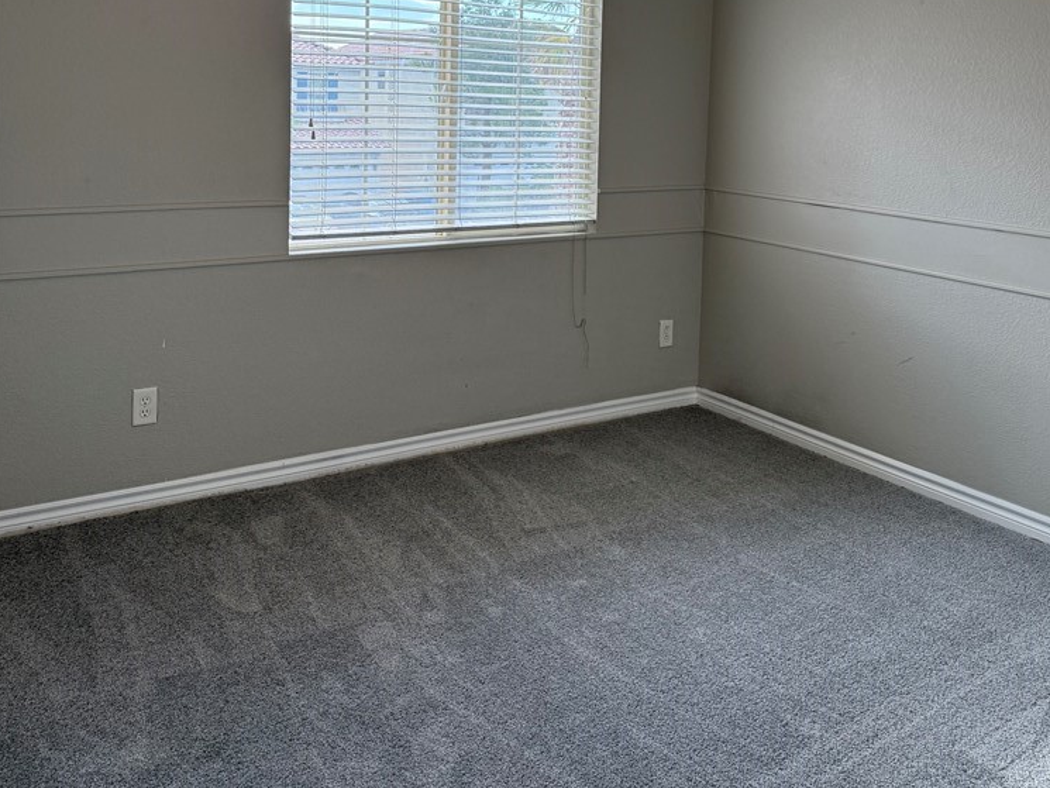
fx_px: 1001
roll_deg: -1.2
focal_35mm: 33
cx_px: 534
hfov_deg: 55.3
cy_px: 162
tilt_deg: -2.6
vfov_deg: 41.2
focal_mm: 6.76
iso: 160
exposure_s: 1/237
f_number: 1.78
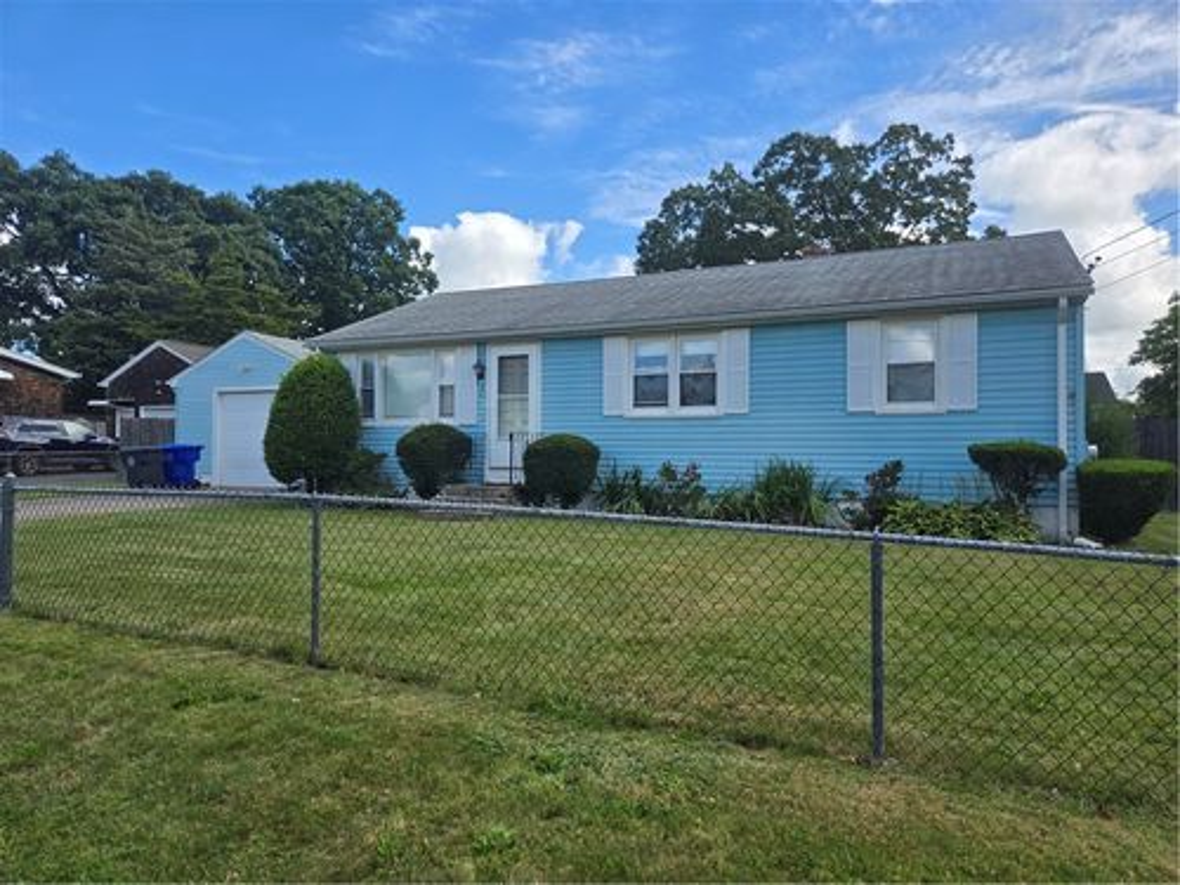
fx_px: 784
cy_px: 442
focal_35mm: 23
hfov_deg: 73.9
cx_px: 590
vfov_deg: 58.9
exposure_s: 1/1242
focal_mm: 5.4
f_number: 1.8
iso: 25
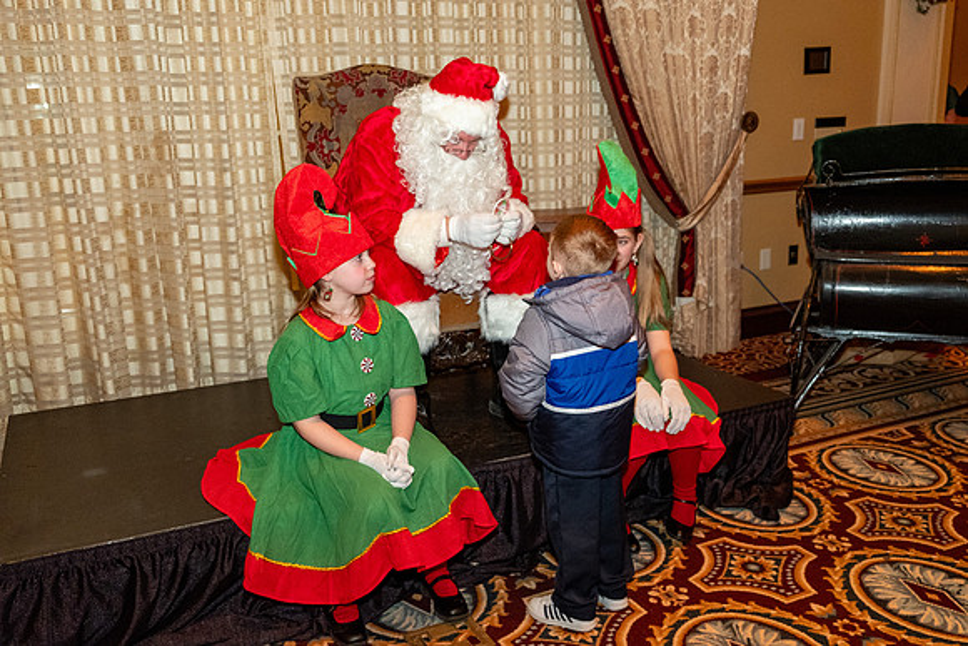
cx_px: 484
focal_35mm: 31
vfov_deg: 42.3
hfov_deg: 60.3
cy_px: 323
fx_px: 834
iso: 2500
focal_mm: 20.5
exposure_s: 1/125
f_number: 3.2
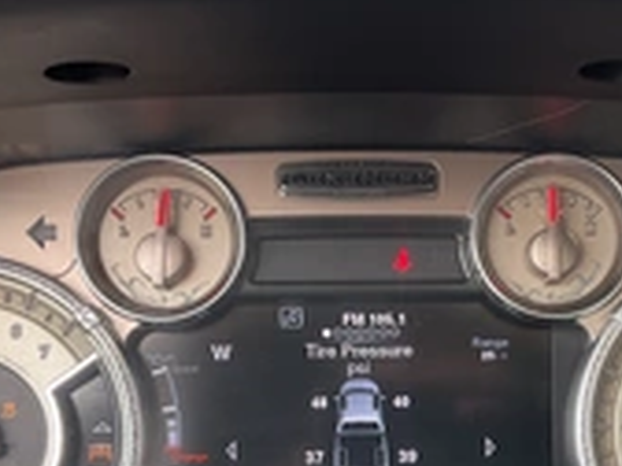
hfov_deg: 28.1
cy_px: 403
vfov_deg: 20.9
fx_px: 1240
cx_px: 392
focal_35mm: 69
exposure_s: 1/122
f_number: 1.8
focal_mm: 3
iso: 50
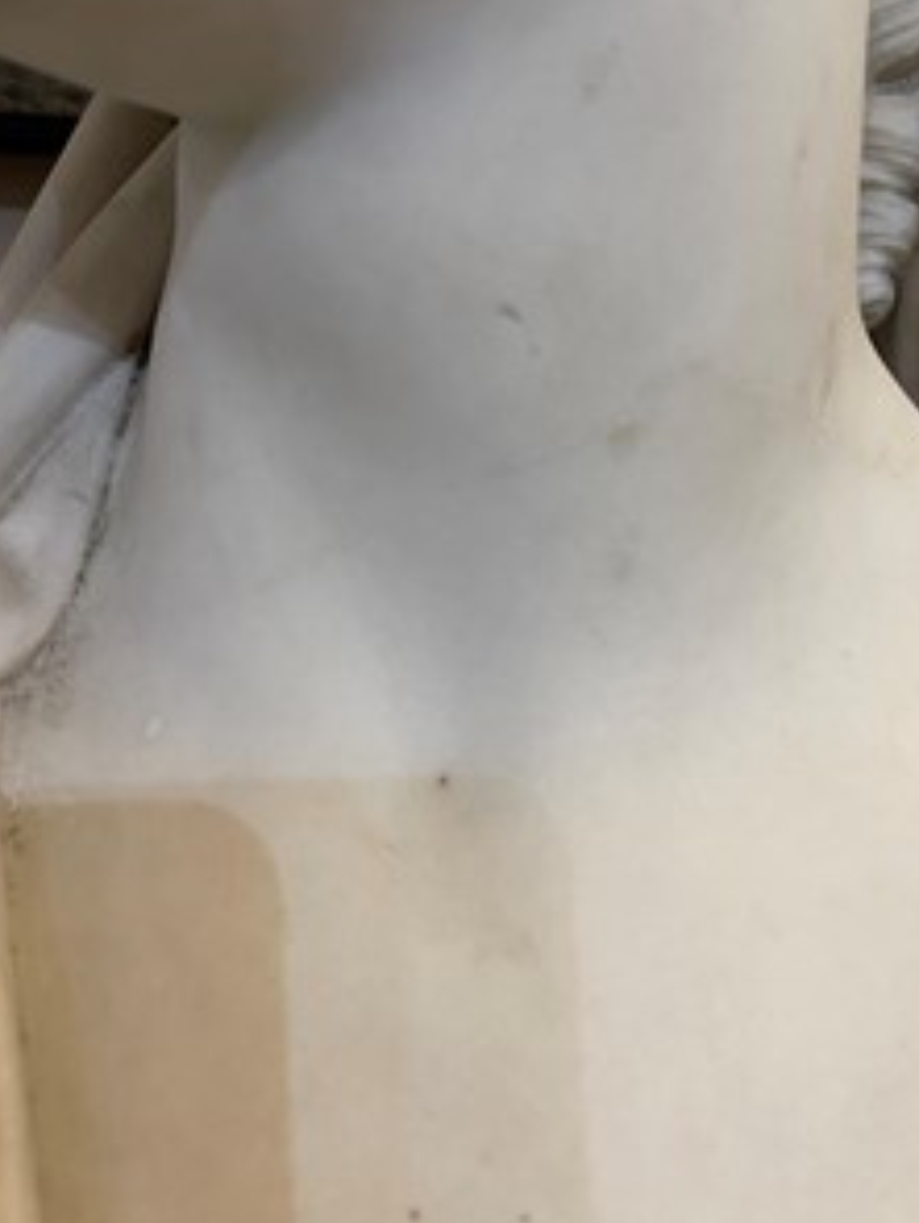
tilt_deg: +3.9
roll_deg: +0.3
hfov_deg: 41.6
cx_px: 566
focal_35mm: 34
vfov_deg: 53.5
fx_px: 1202
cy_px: 478
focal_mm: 5.1
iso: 100
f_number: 1.6
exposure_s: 1/50
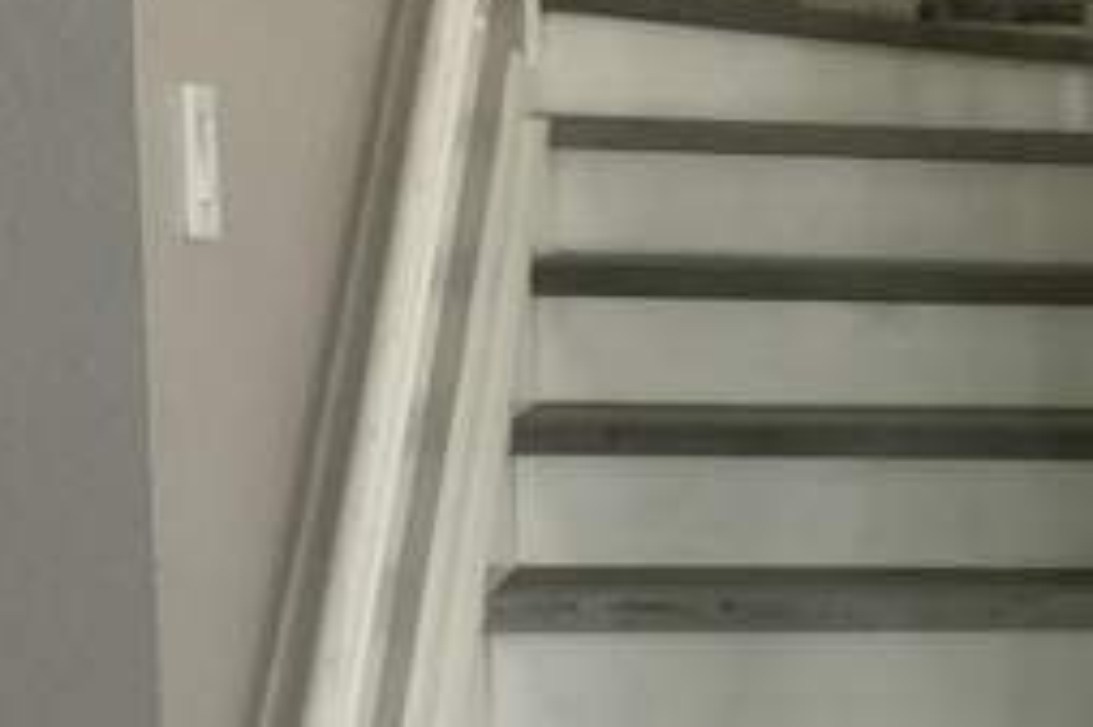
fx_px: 2882
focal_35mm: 95
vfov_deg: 14.3
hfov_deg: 19.6
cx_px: 1472
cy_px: 572
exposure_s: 1/122
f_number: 1.8
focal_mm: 3
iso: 50
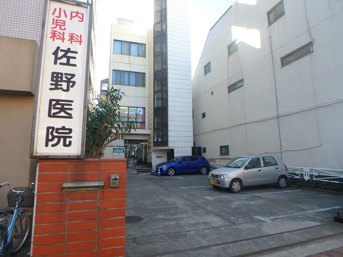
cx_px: 172
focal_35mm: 21
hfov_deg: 79.0
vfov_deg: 63.4
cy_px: 128
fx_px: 208
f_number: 3.5
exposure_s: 1/160
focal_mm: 3.7
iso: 125
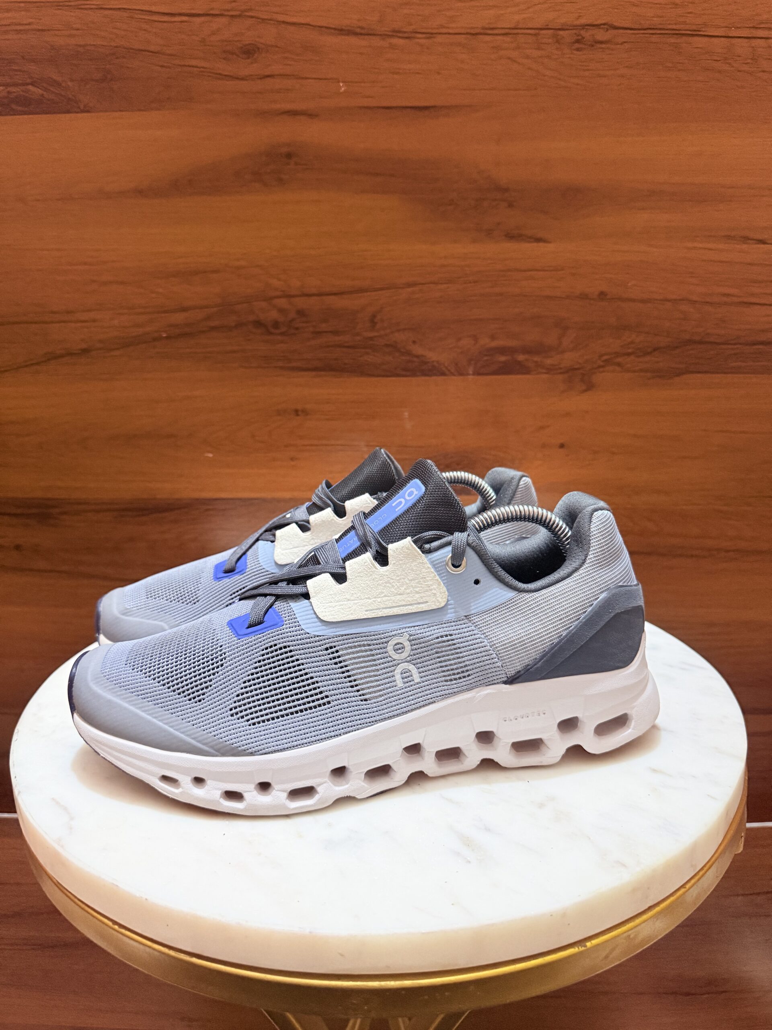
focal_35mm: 24
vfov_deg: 71.6
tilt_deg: -13.3
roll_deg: -0.6
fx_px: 714
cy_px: 515
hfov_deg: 56.8
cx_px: 386
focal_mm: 6.76
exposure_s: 1/50
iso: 320
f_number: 1.78
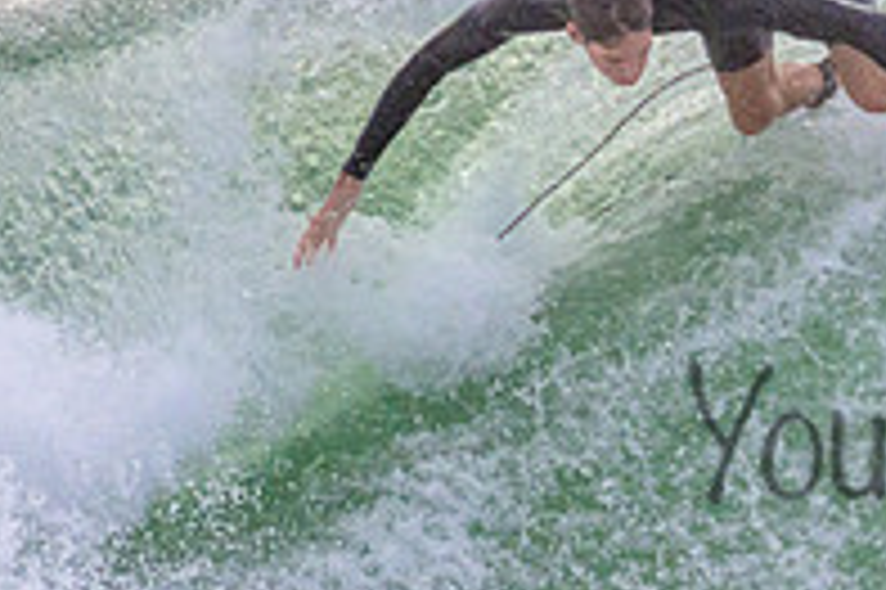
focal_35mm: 2690
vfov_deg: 0.5
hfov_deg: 0.8
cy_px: 325
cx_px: 1334
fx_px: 66147
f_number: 11
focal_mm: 800
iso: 1400
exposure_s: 1/2000
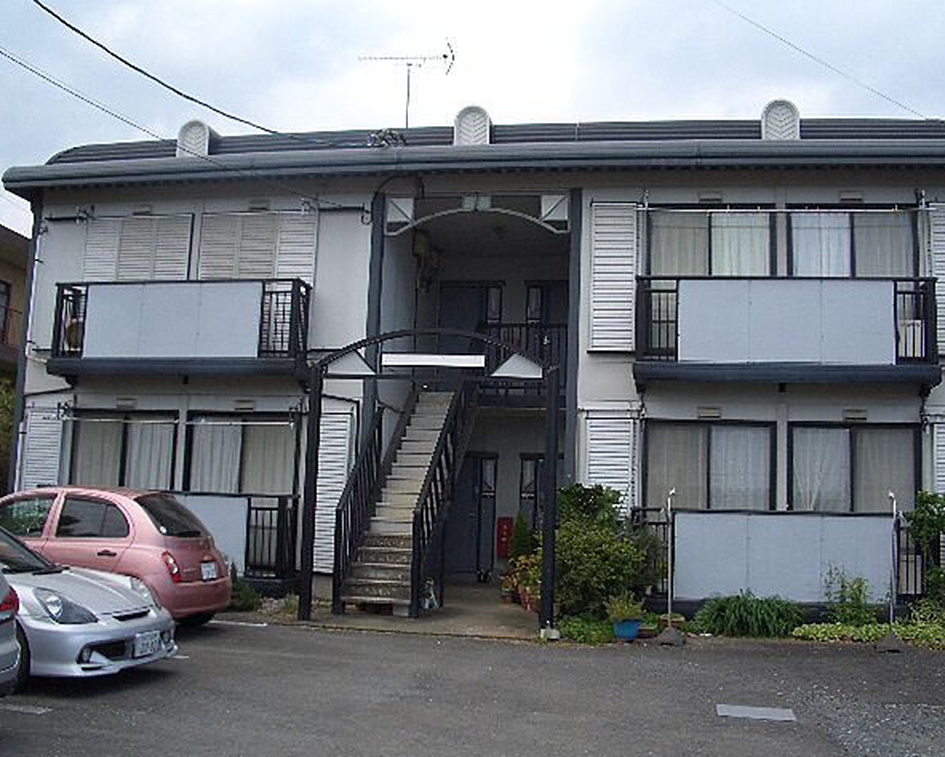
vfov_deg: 40.1
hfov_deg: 49.1
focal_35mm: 37
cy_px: 383
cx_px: 496
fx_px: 1035
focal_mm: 5.8
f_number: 4.3
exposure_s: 1/400
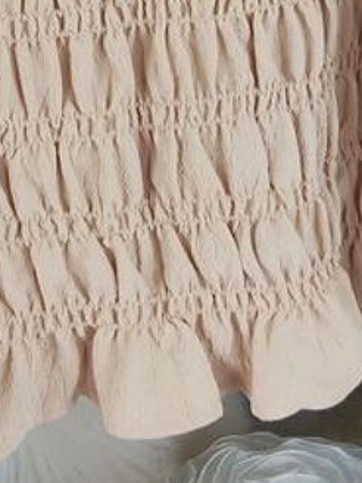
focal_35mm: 65
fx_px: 906
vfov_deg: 27.3
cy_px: -48
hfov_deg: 22.5
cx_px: 127
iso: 200
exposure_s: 1/50
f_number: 2.2
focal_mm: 1.96
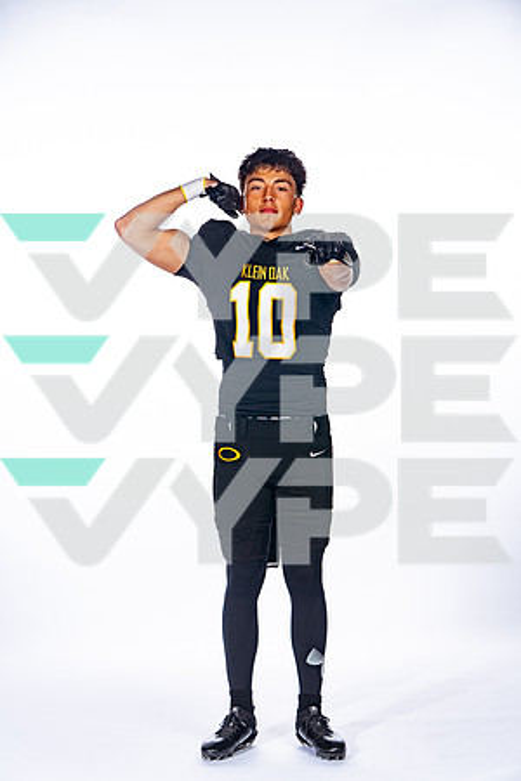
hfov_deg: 15.2
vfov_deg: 22.6
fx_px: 1954
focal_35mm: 90
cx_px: 260
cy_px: 390
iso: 250
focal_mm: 90
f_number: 8
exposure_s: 1/250
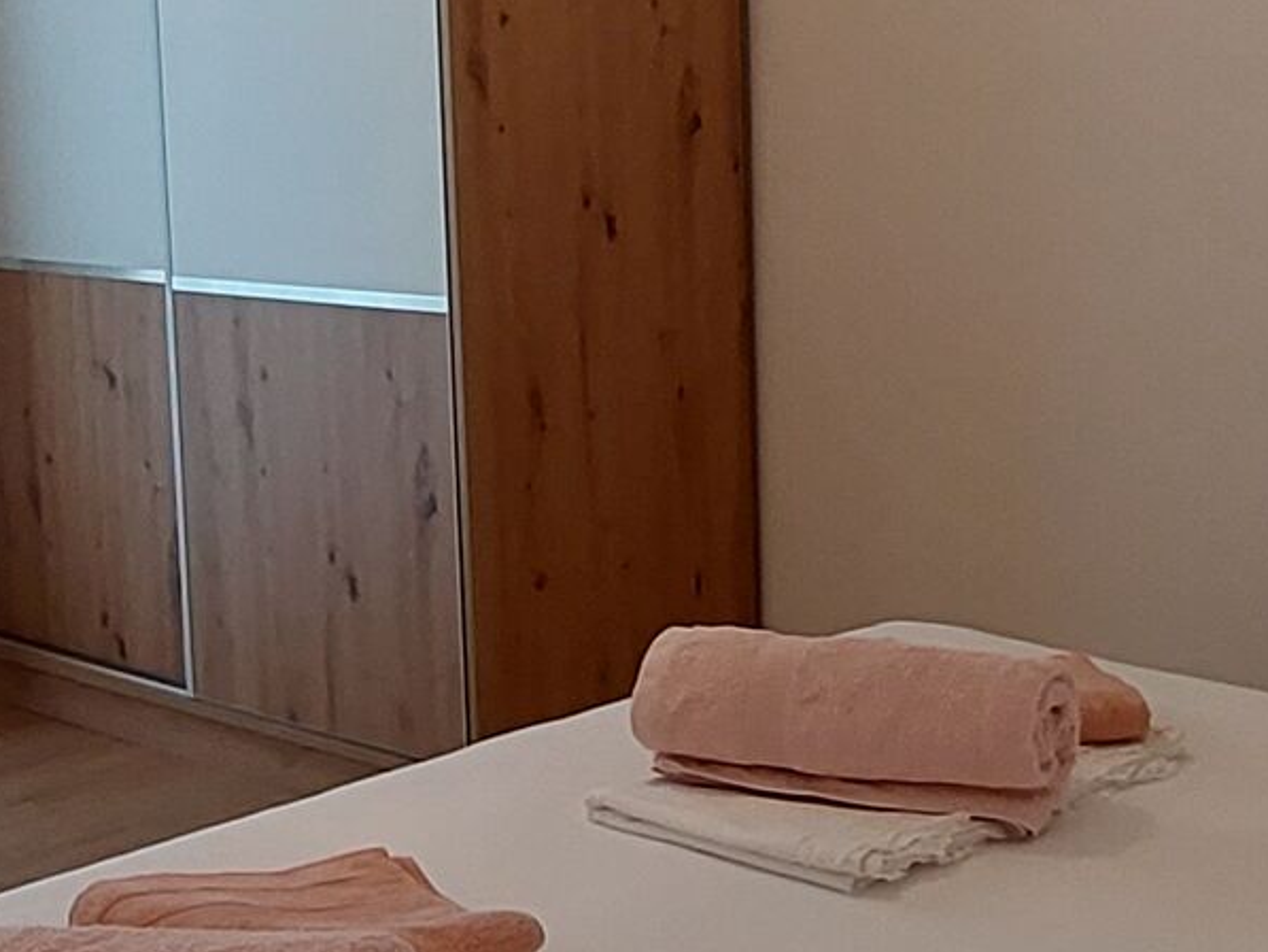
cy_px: 310
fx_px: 2235
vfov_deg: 23.9
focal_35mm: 61
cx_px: 922
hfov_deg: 31.2
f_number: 2.2
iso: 125
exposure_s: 1/50
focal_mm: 1.74
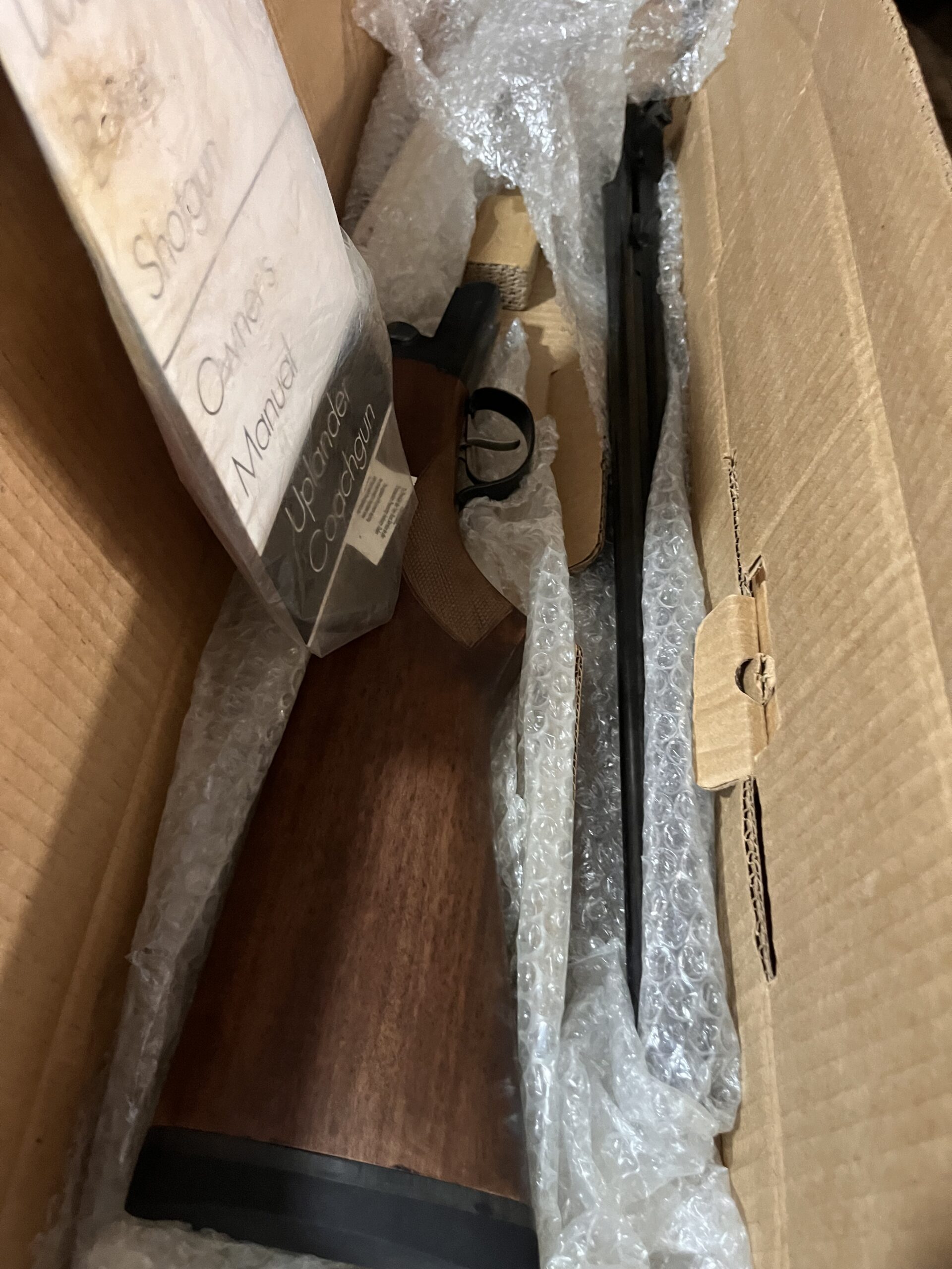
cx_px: 476
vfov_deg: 67.3
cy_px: 634
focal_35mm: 26
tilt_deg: -56.9
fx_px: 953
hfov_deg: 53.1
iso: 500
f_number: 1.6
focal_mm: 5.1
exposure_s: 1/30
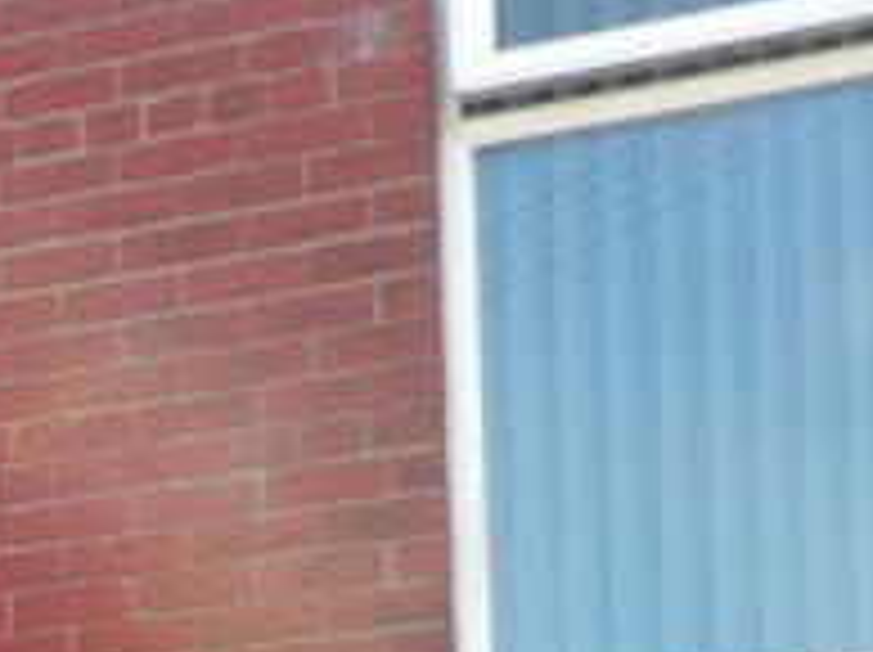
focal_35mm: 127
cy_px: 1470
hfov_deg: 13.2
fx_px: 3199
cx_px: -922
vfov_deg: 10.3
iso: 100
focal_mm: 4.3
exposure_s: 1/185
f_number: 3.2
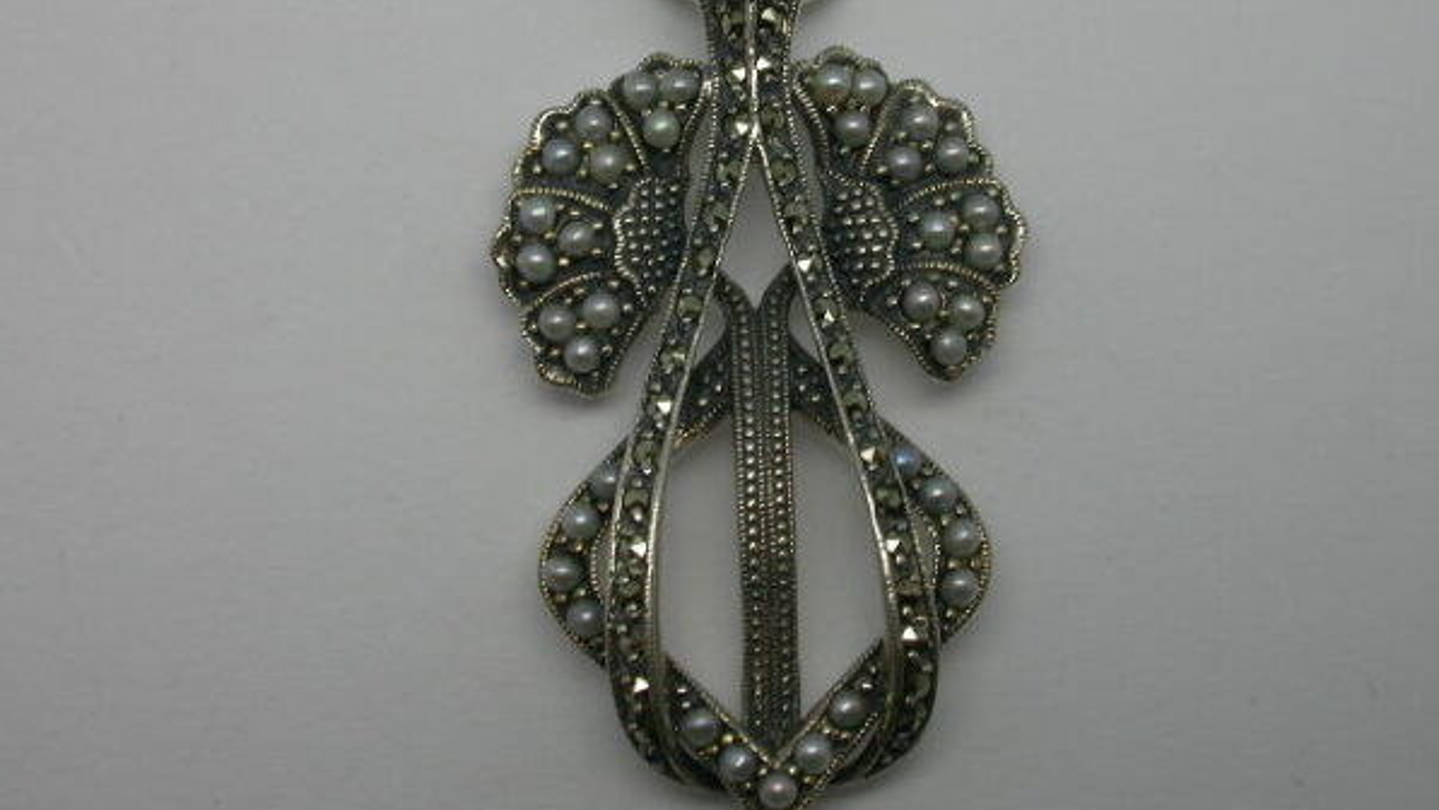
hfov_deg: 22.9
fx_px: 3549
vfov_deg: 13.0
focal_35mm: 93
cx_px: 721
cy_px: 328
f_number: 7.4
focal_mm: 17.7
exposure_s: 1/34.5
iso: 100
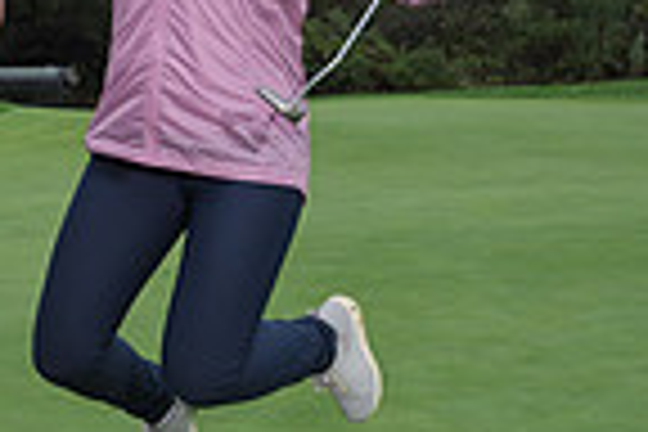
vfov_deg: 12.8
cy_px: 71
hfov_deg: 17.4
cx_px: -309
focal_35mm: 106
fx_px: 1908
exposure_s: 1/500
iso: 320
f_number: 5
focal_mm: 24
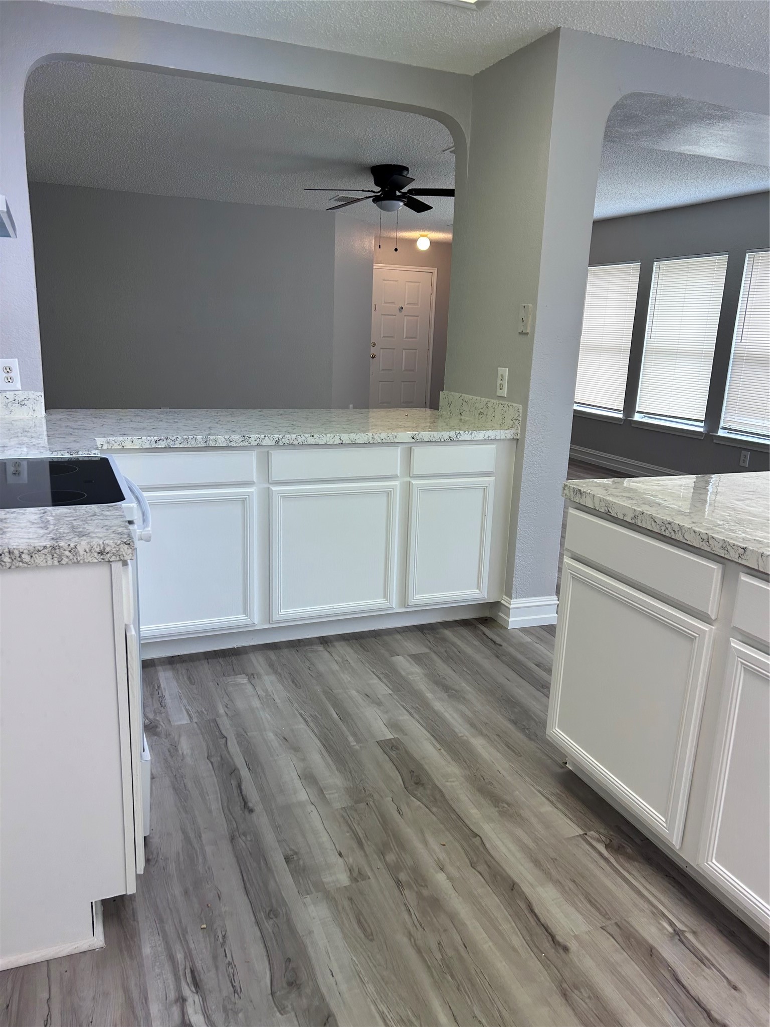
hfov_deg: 53.1
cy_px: 514
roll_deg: -1.9
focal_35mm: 26
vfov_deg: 67.3
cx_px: 385
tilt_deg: -13.8
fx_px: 771
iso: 64
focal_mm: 5.7
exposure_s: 1/120
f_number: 1.5
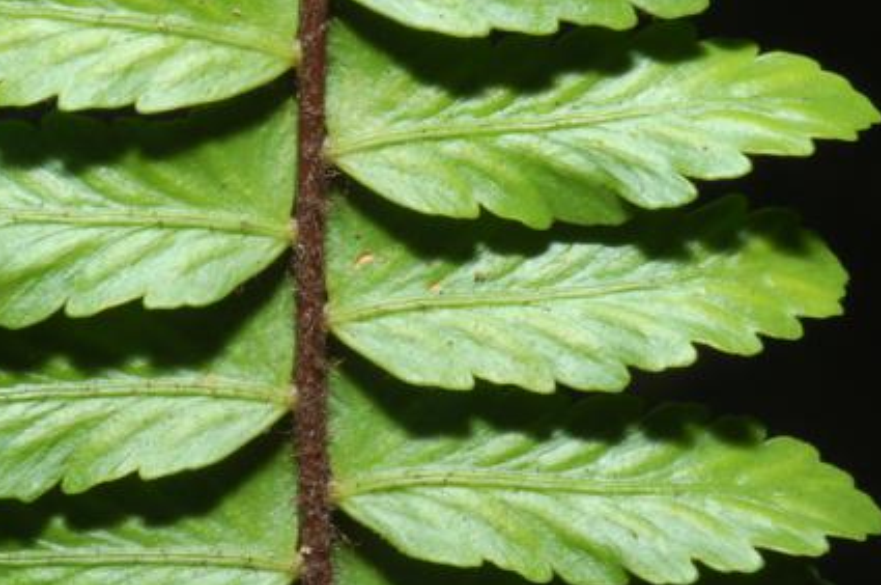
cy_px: 344
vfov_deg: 10.8
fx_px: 3103
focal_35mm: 127
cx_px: 332
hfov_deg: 16.1
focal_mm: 60
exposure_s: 1/60
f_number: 25
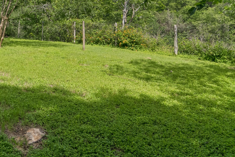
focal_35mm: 34
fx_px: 222
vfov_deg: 36.7
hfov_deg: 45.5
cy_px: 19
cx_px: -8
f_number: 10
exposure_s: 1/500
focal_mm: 11
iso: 320
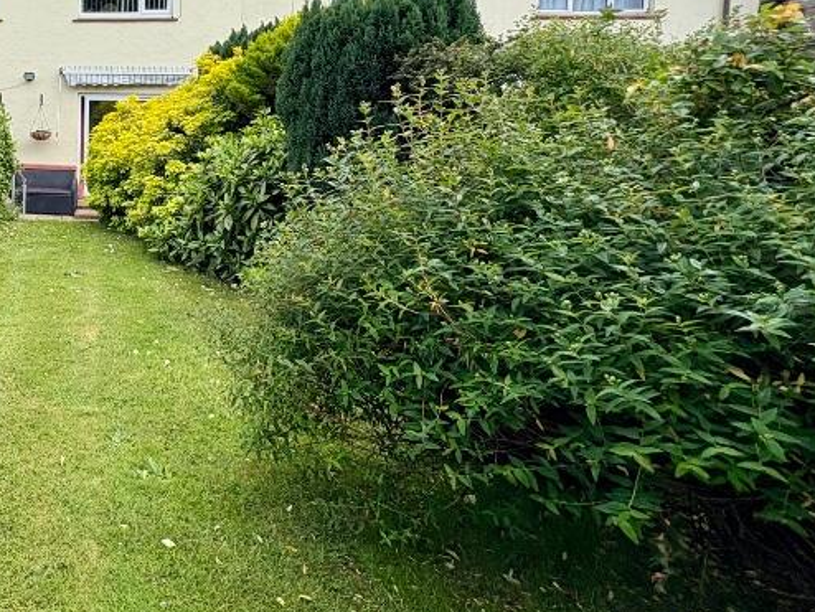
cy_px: 106
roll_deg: -0.6
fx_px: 683
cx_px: -15
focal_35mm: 29
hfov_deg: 49.3
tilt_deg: -2.2
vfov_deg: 45.3
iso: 64
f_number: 2.2
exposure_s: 1/720
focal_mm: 2.22
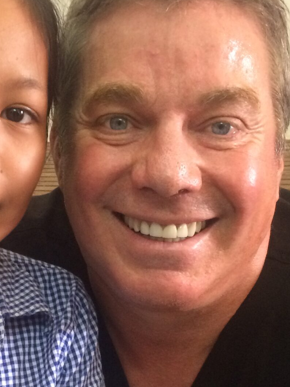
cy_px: 319
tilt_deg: -28.4
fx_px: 782
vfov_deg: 27.1
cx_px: 70
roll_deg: +3.1
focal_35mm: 70
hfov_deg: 20.8
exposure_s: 1/33
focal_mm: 4.15
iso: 250
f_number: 2.2
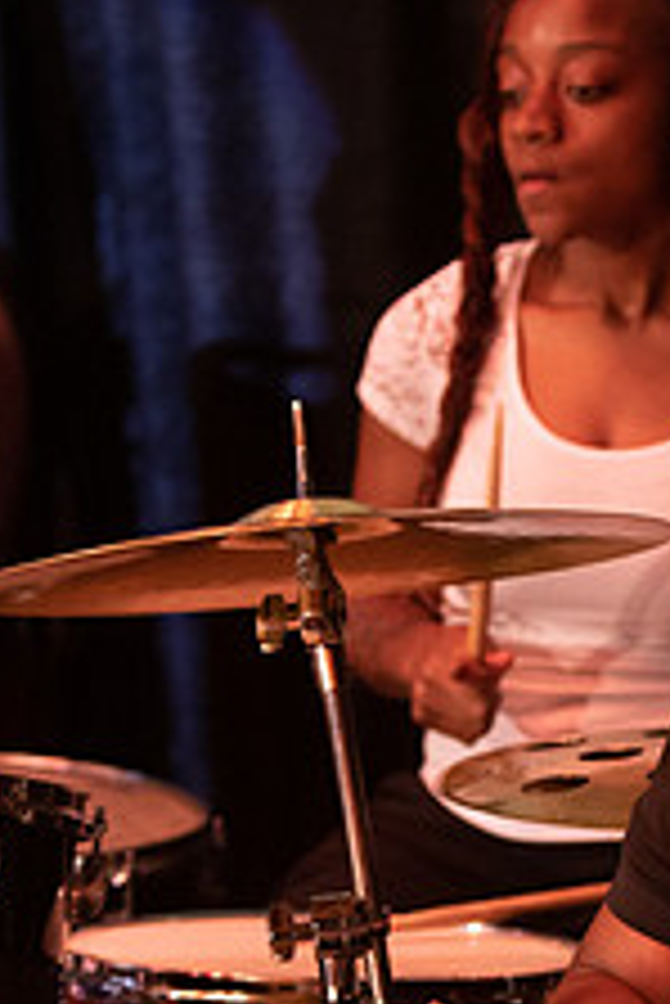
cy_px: 774
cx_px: 621
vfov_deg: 9.7
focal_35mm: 212
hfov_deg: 6.5
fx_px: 5909
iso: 1600
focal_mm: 70
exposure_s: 1/200
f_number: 2.8
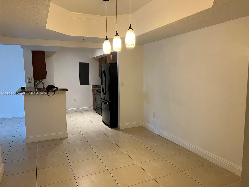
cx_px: 124
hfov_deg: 67.3
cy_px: 94
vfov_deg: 53.1
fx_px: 187
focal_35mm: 26
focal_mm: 5.7
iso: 125
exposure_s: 1/60
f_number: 1.5
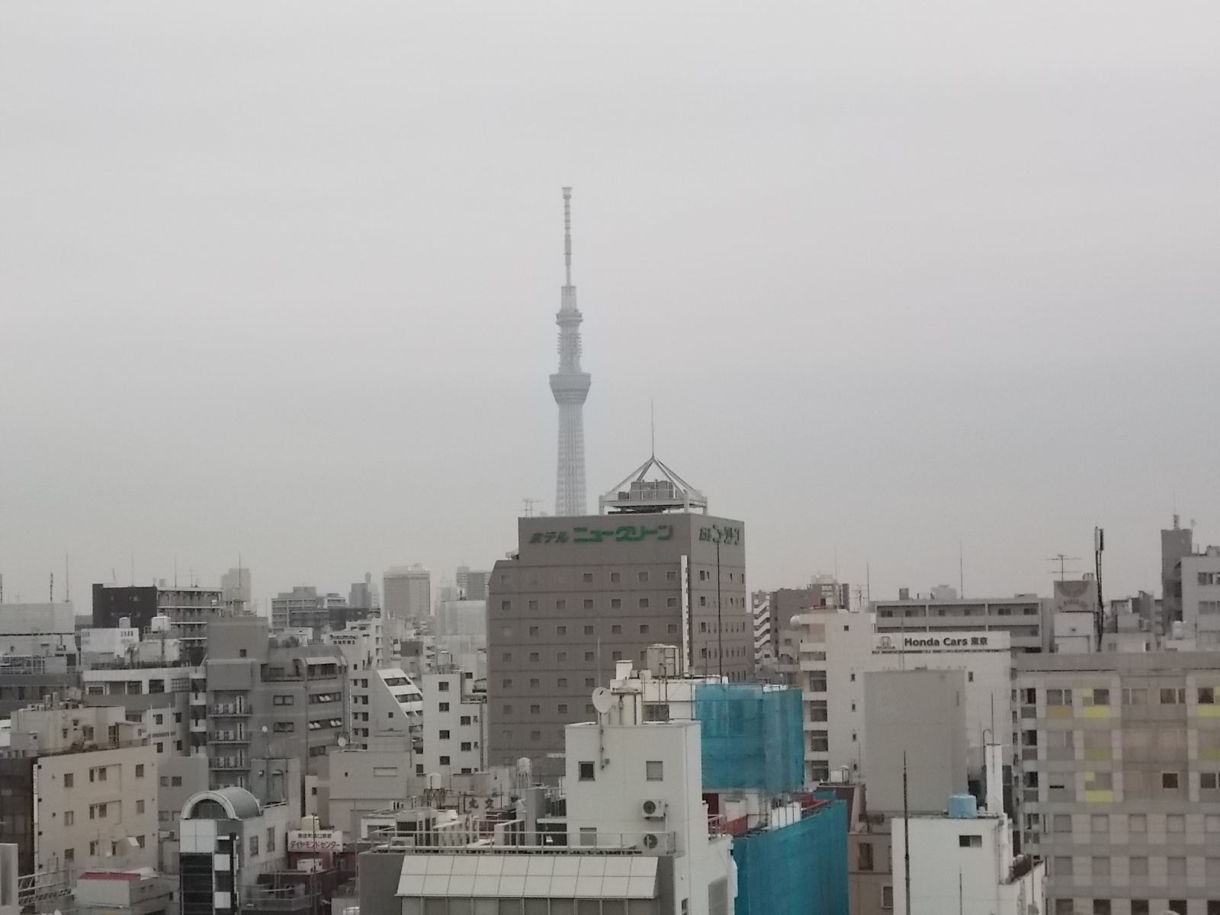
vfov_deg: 19.4
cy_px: 458
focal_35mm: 76
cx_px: 610
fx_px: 2679
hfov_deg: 25.7
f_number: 5.8
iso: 400
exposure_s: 1/320
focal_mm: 13.5
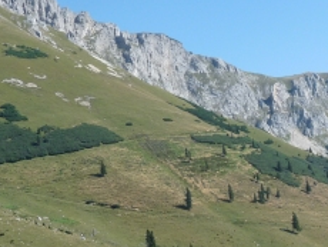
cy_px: 223
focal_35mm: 89
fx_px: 844
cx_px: 265
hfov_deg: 21.7
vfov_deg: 16.4
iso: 100
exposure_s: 1/250
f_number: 5.6
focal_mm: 5.6
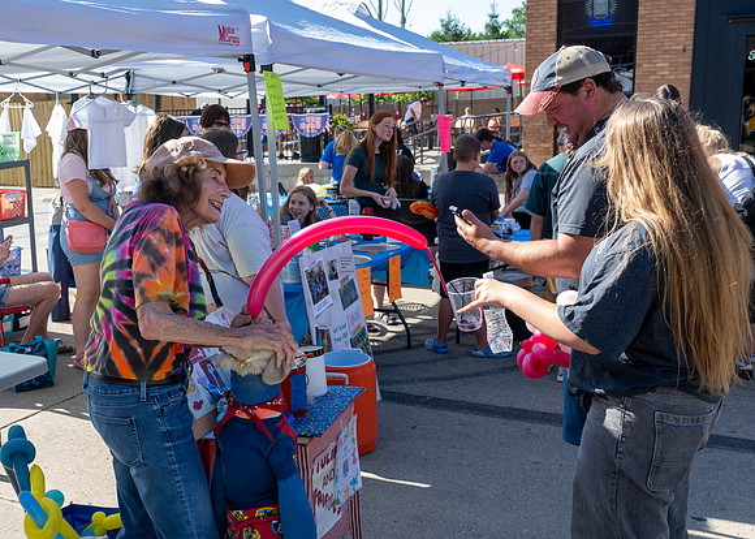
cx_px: 268
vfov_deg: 33.9
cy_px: 270
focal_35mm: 41
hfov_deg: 45.7
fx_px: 884
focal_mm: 26.5
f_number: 6.3
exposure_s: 1/200
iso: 200
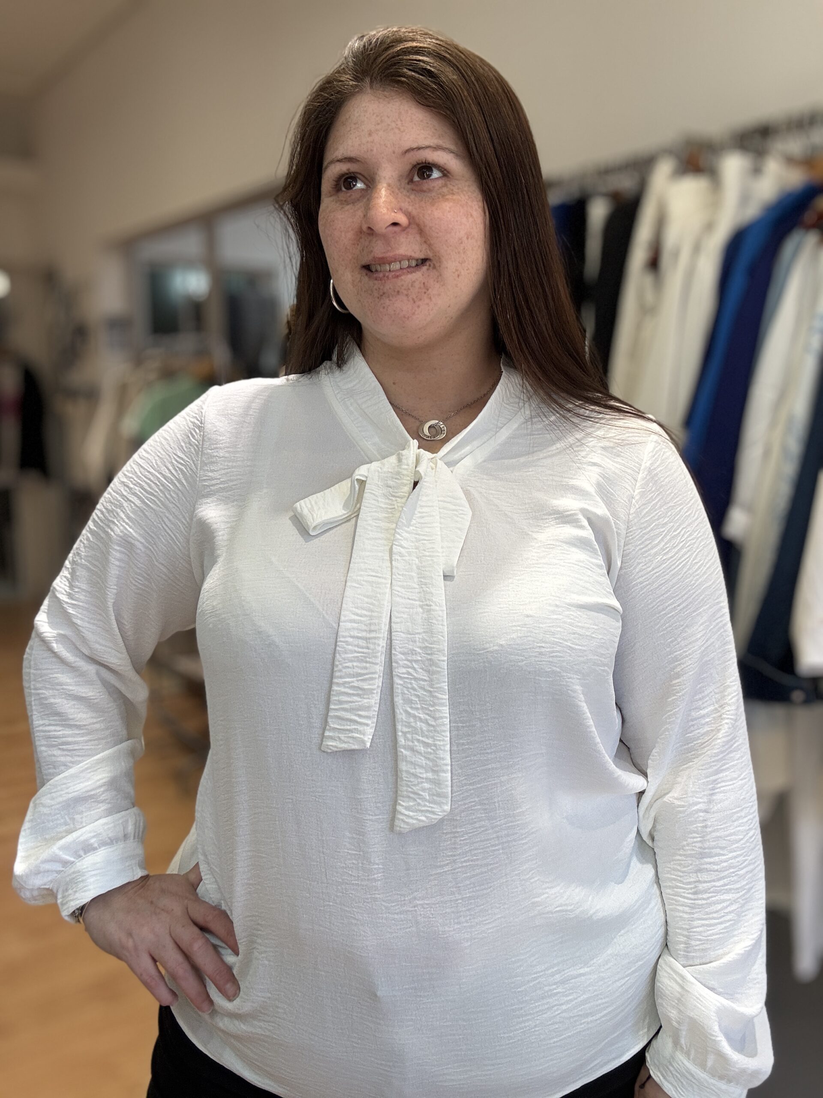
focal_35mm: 30
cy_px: 549
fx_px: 951
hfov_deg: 46.8
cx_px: 412
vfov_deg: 60.0
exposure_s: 1/100
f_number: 1.9
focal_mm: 2.69
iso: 50
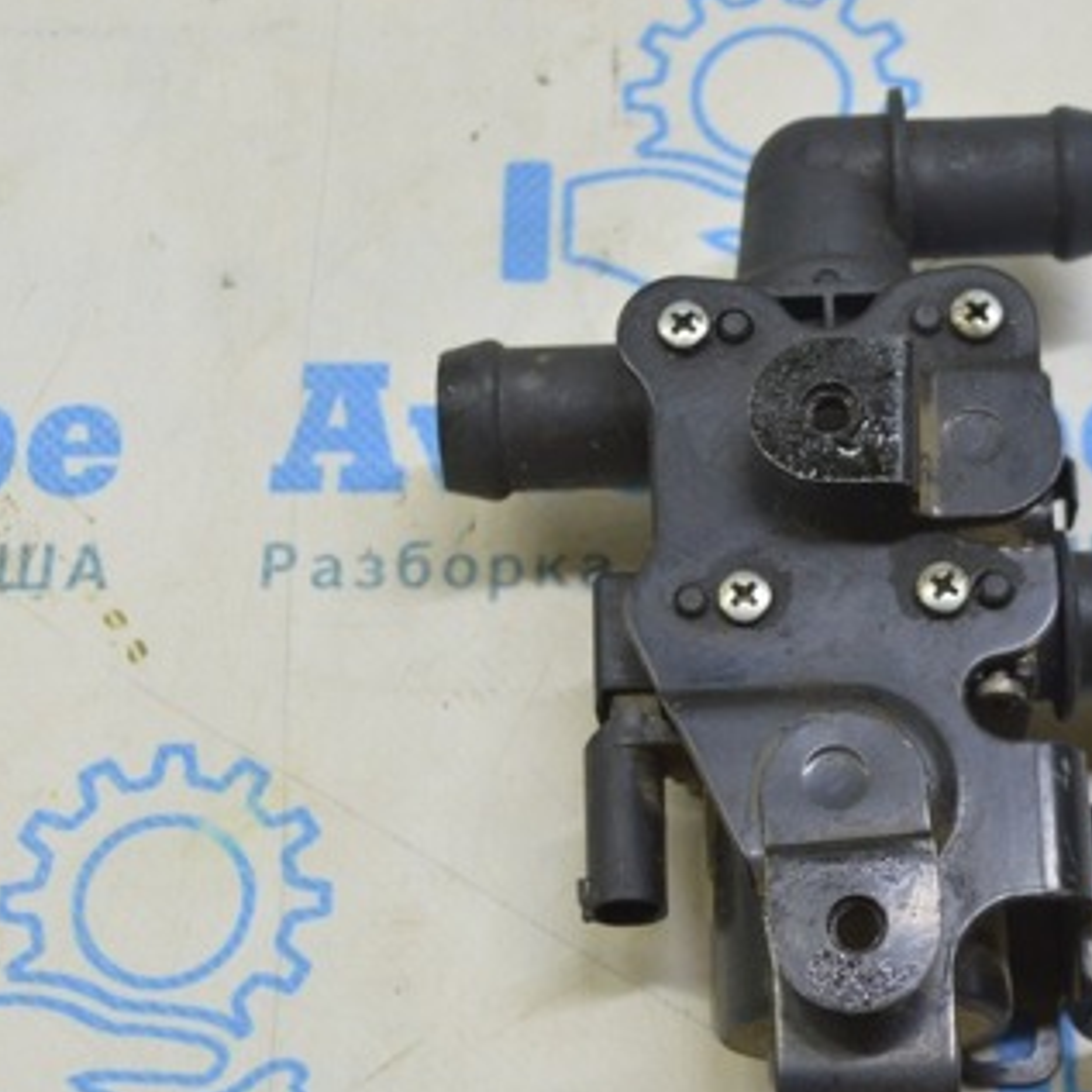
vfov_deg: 22.4
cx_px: 861
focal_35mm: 77
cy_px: 708
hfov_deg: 22.2
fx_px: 2748
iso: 400
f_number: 5.6
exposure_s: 1/25
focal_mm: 30
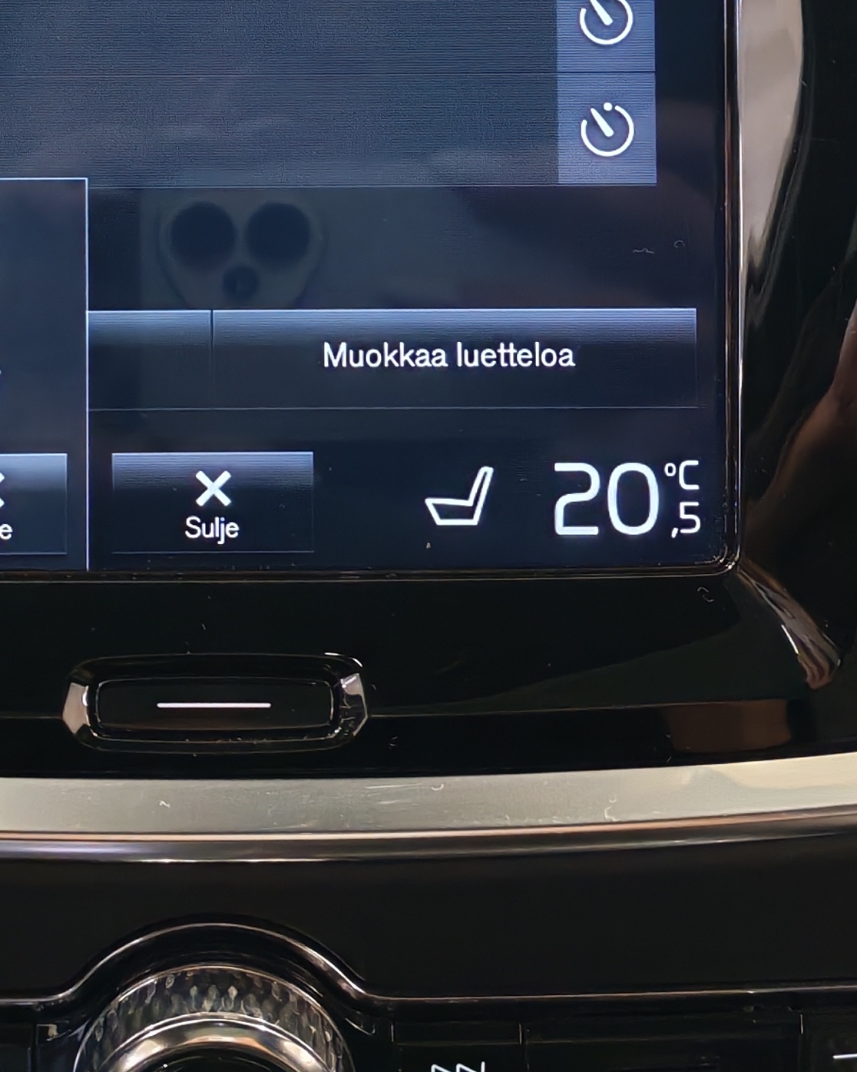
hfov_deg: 17.7
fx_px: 2727
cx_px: 203
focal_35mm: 86
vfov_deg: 21.8
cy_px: 157
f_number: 1.9
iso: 2000
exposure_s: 1/33
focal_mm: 6.12
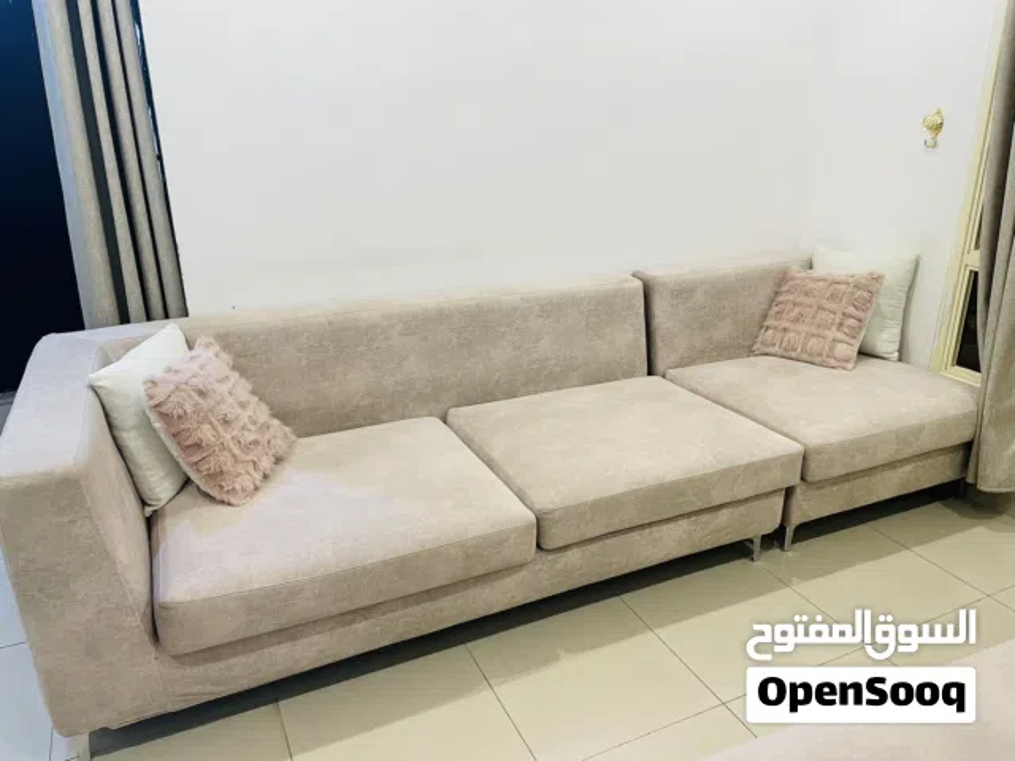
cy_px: 380
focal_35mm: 26
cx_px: 508
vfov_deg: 53.1
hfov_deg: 67.3
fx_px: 762
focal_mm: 4.2
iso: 80
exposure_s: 1/50
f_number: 1.6
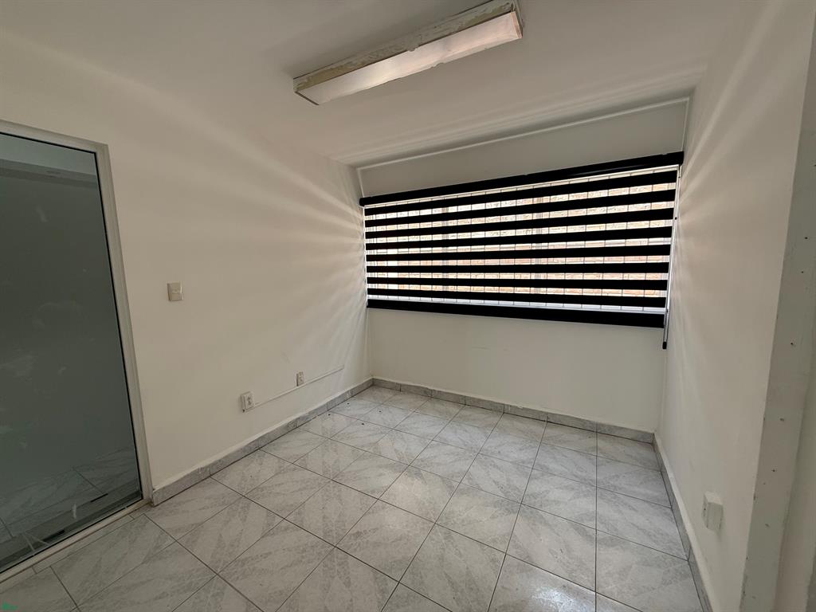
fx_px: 330
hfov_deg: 102.1
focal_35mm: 14
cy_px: 306
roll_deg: +1.0
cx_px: 408
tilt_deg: -6.6
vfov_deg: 85.7
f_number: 2.2
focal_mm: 2.22
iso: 64
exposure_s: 1/99
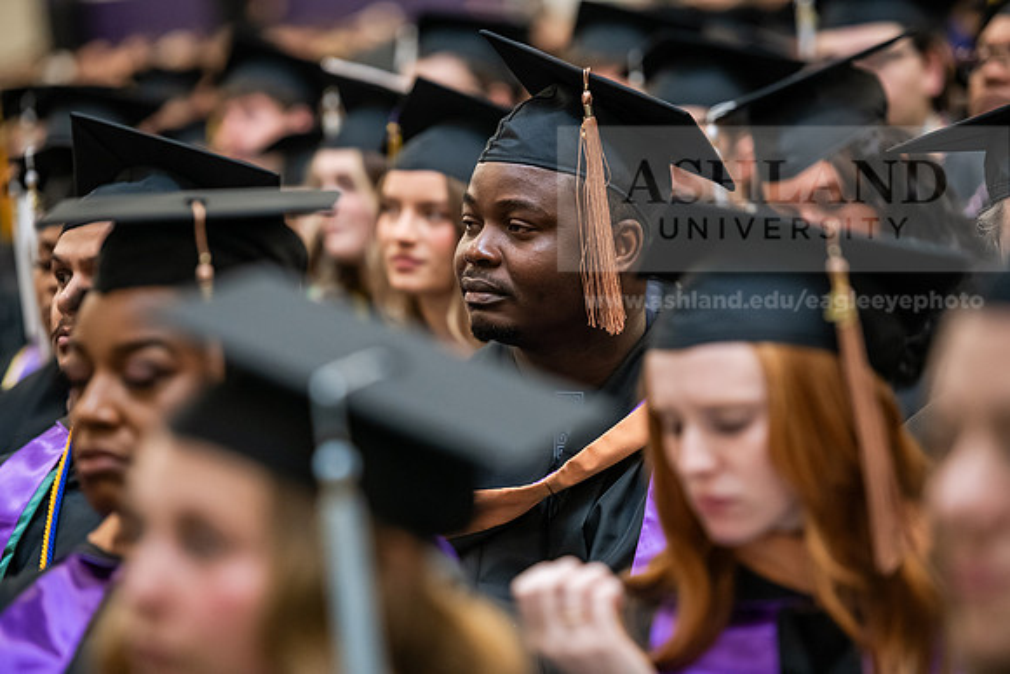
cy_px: 337
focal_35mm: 160
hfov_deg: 12.8
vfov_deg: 8.6
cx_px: 505
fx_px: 4490
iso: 2500
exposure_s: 1/200
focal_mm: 160
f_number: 3.2
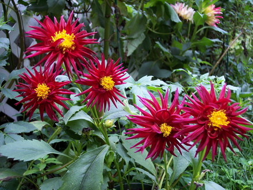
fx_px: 285
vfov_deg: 36.8
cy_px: 95
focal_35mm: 39
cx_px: 126
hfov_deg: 47.9
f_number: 3.4
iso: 100
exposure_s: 1/45
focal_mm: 8
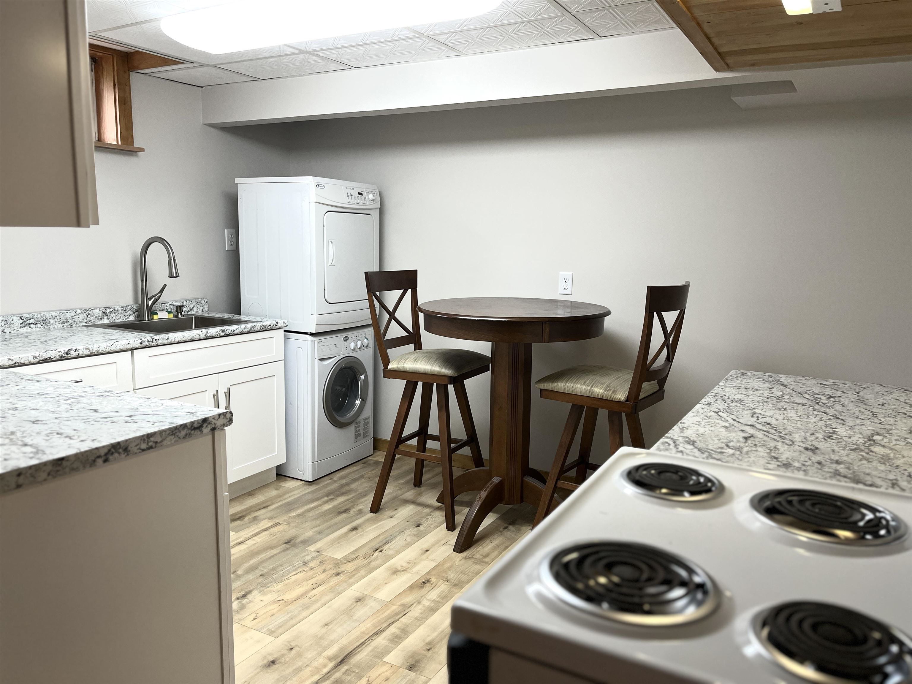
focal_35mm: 26
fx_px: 685
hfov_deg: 67.3
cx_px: 456
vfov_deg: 53.1
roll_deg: -1.0
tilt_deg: -8.4
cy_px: 342
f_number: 1.6
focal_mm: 5.1
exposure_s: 1/60
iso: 100
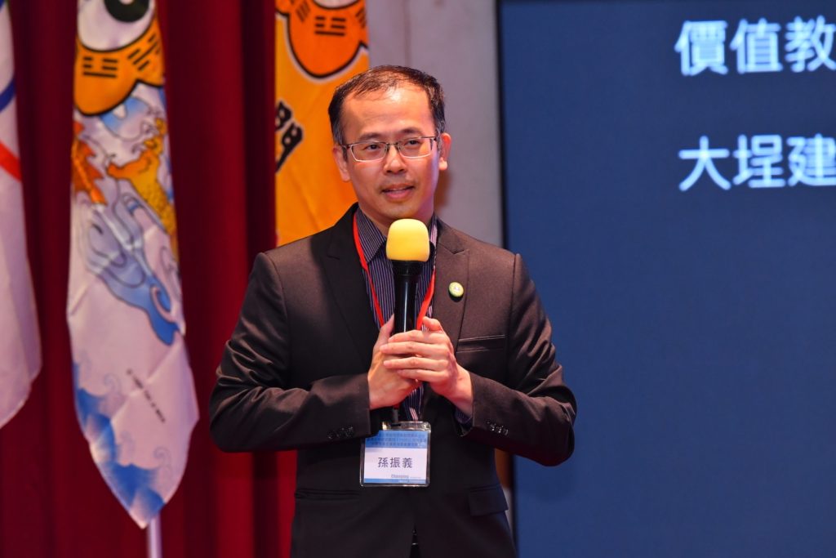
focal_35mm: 262
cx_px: 418
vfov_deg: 5.2
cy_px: 279
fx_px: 6096
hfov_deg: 7.8
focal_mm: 175
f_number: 5
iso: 2000
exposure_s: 1/250
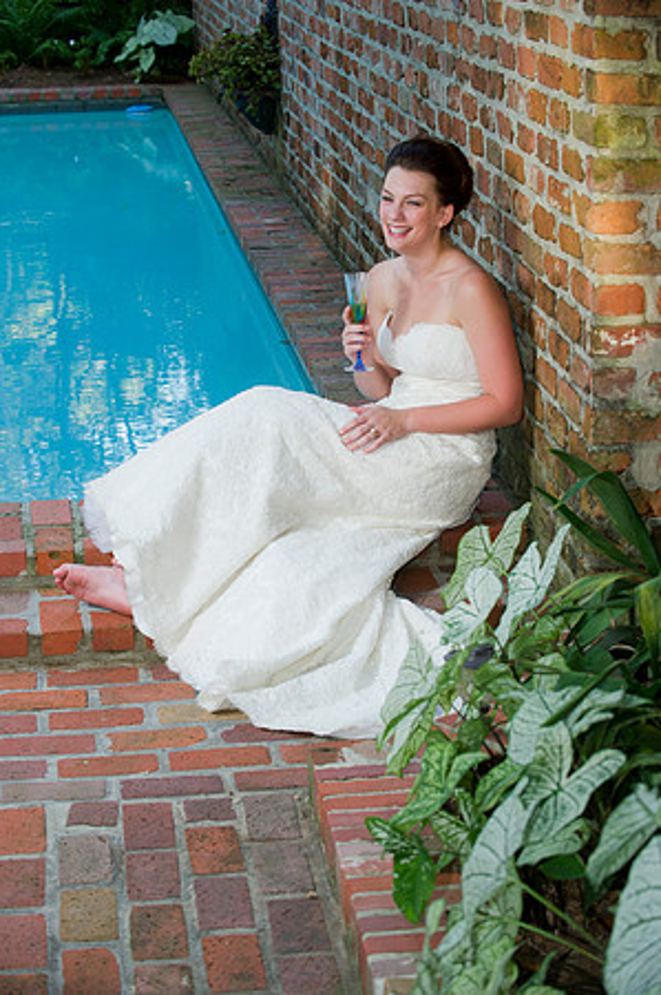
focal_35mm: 80
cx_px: 330
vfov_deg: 25.4
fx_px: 2208
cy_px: 498
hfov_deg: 17.0
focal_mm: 80
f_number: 5
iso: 400
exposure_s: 1/60
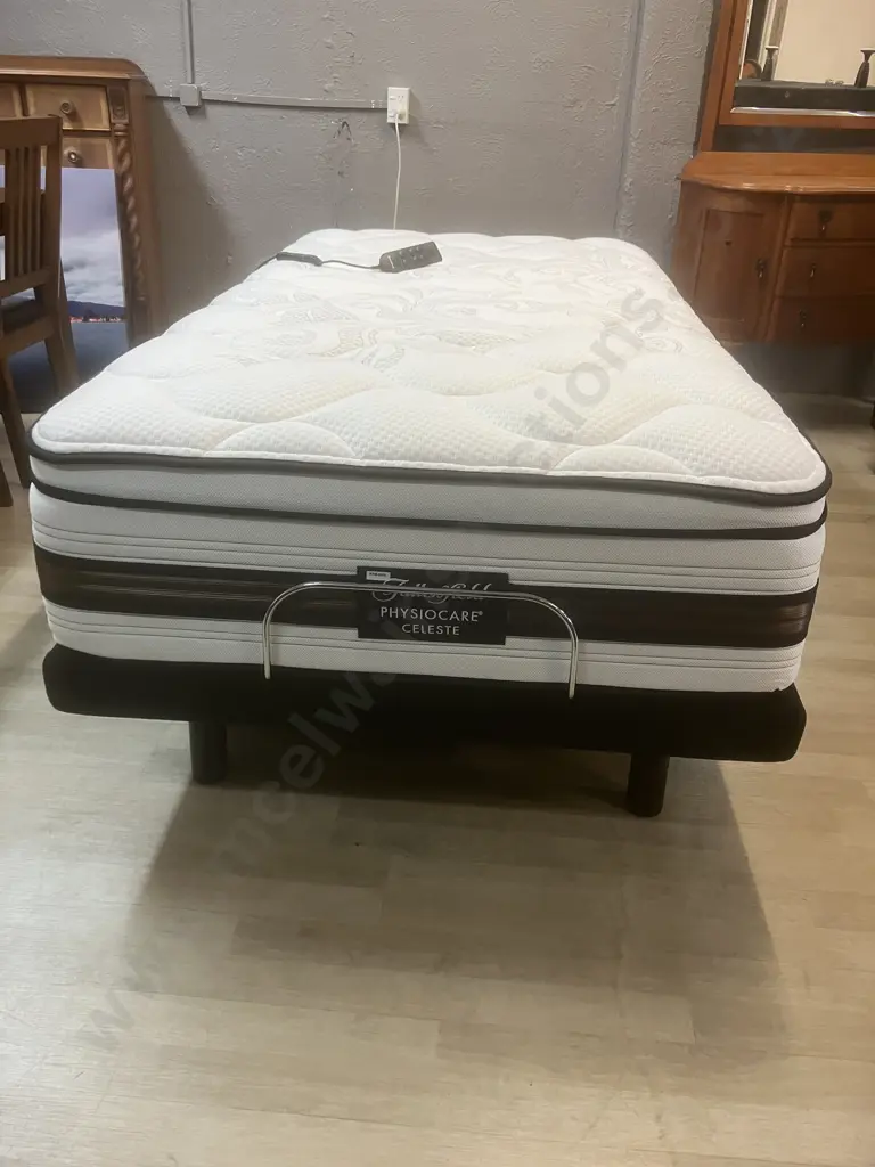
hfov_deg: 49.7
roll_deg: -2.9
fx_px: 944
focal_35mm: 28
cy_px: 584
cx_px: 438
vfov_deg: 63.4
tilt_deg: -24.8
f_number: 1.8
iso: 100
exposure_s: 1/50
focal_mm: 3.99
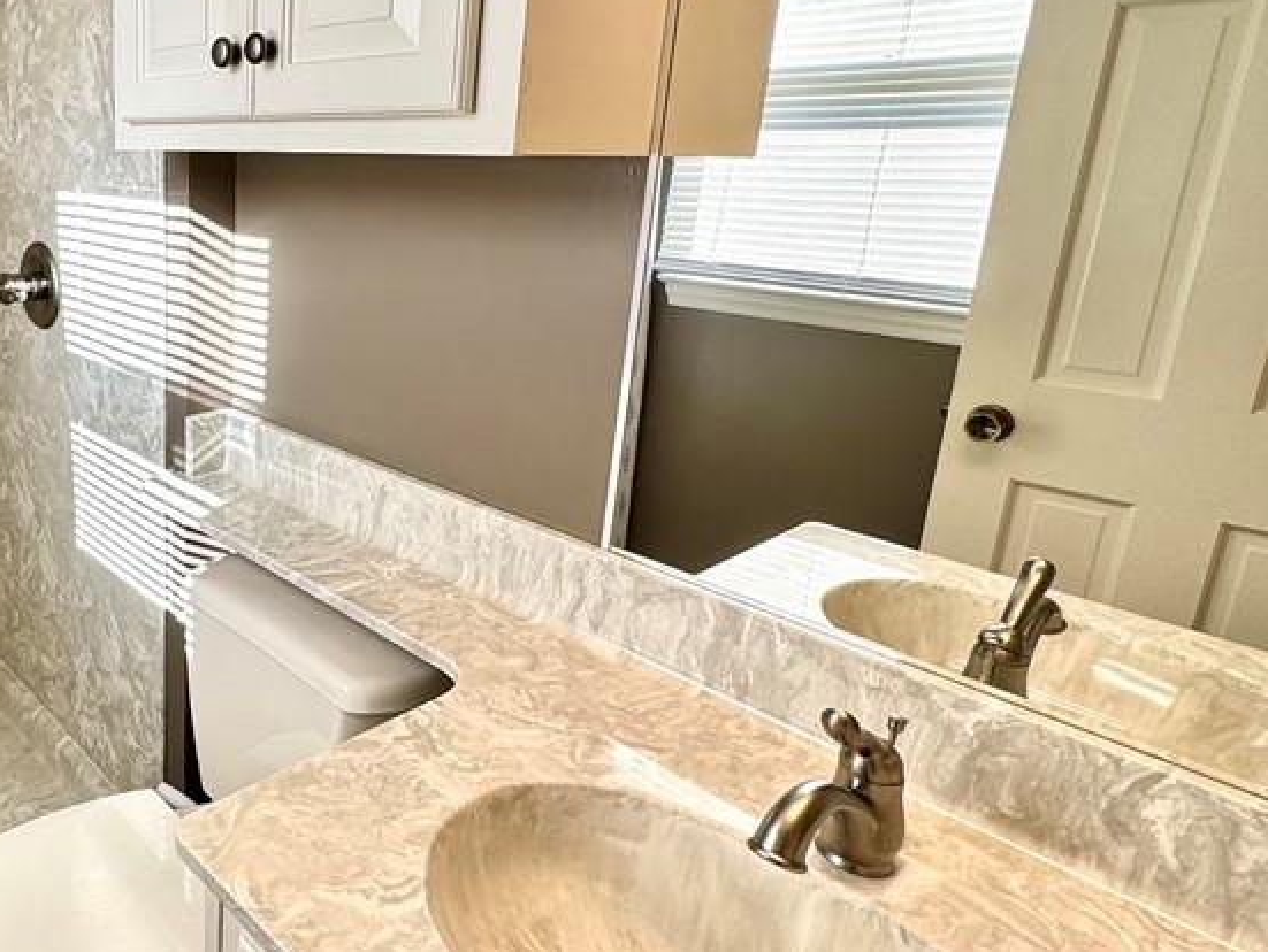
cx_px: 200
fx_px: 953
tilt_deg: -14.7
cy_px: 377
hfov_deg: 60.1
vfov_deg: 52.7
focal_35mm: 26
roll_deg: -0.6
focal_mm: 2.22
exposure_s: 1/99
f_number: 2.2
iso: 64
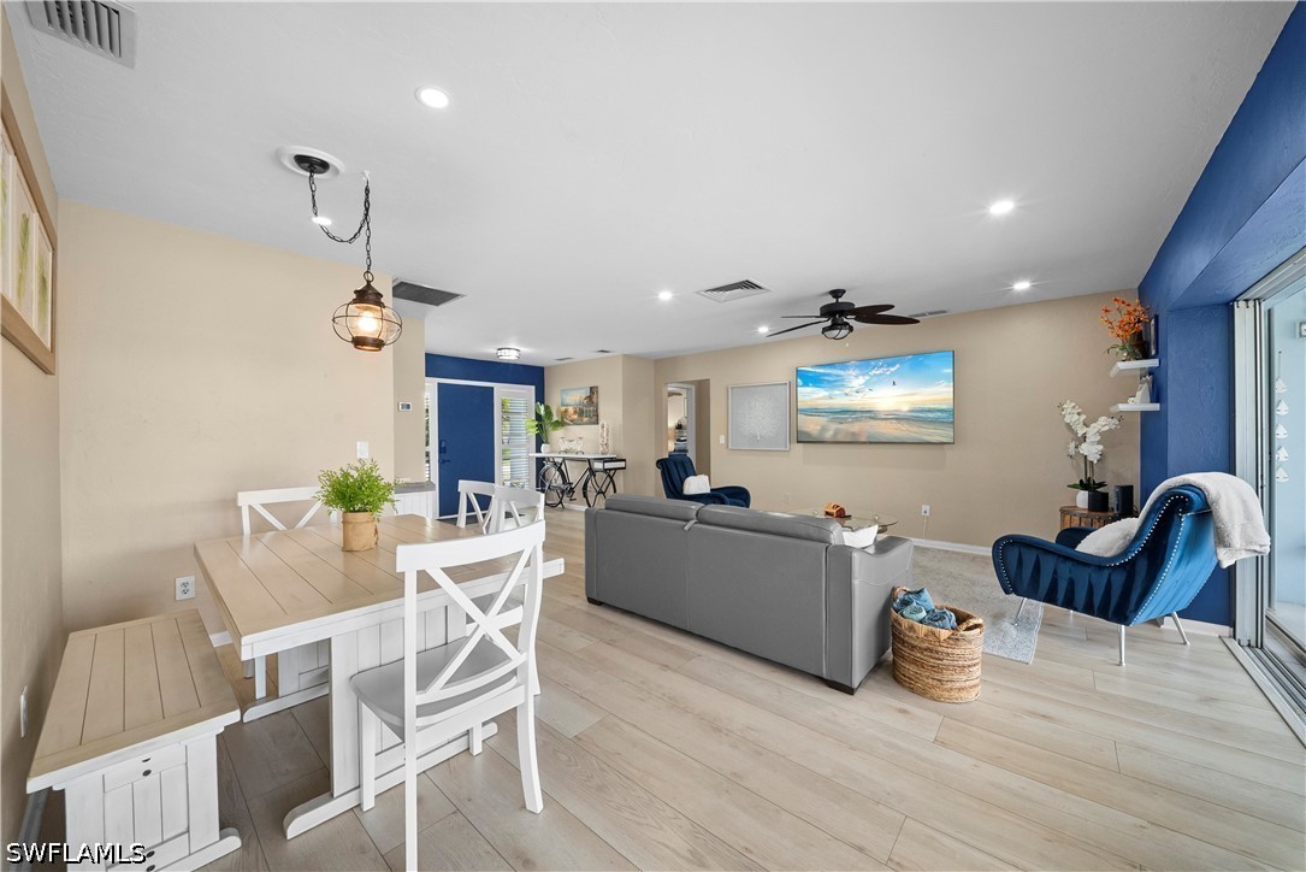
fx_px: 435
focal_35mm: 12
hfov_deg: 112.6
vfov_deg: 90.0
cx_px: 653
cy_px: 436
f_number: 11
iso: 2000
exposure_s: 1/40
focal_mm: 12
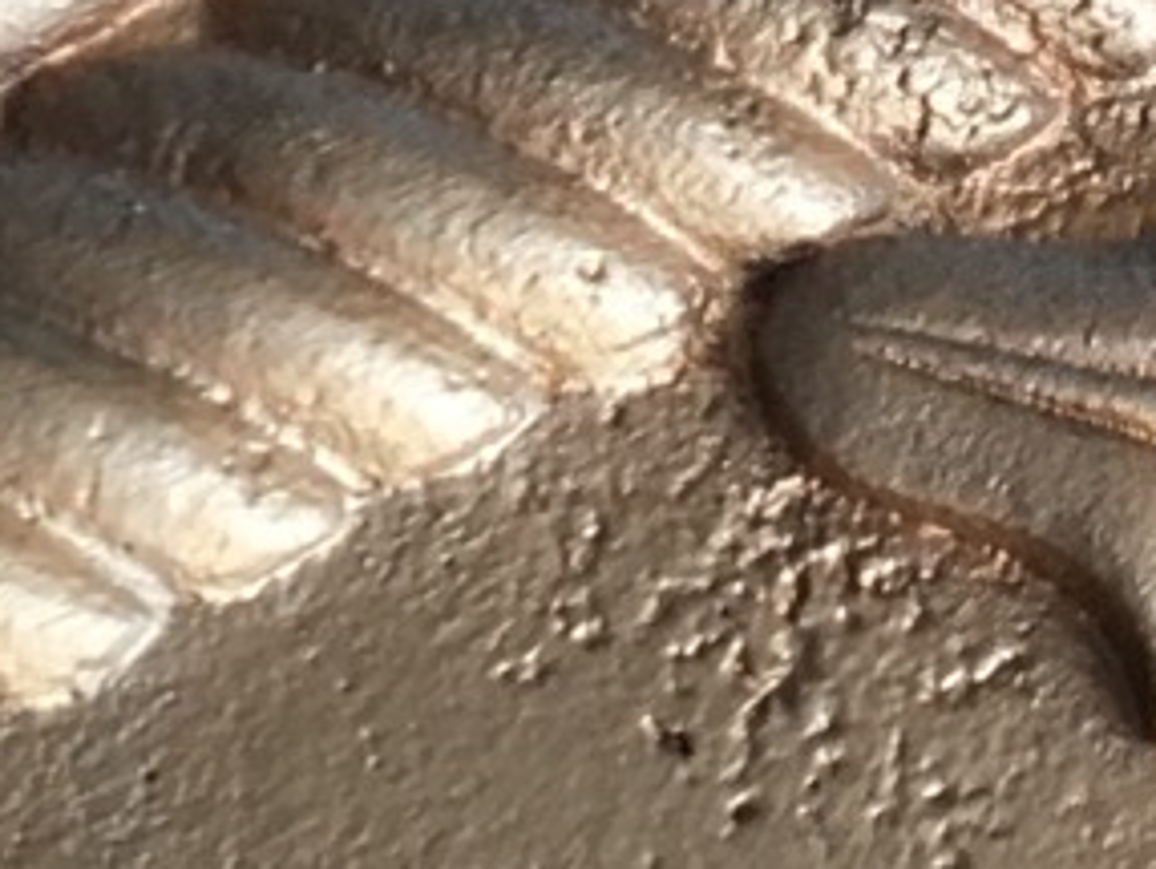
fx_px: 5415
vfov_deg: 8.9
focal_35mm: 162
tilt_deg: +28.3
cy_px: -441
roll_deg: +7.7
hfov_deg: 12.0
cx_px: 1334
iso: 40
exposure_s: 1/30
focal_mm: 4.15
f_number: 2.2
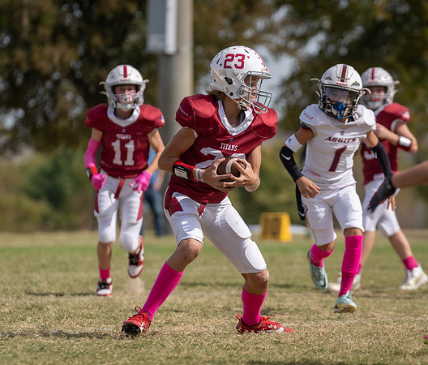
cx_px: 273
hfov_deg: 5.0
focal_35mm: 376
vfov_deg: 4.3
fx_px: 4883
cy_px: 184
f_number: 3.5
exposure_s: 1/2000
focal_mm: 200
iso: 100
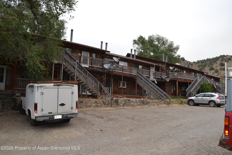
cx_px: 116
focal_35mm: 27
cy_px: 78
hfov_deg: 67.4
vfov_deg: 47.9
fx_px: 174
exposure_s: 1/200
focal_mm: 18
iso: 100
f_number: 7.1
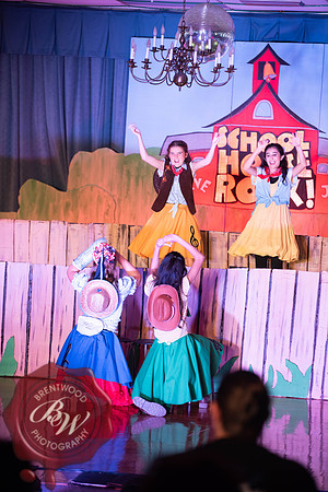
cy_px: 246
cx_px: 164
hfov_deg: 11.0
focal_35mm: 125
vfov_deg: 16.4
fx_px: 1708
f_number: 2.8
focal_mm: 125
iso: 720
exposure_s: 1/125
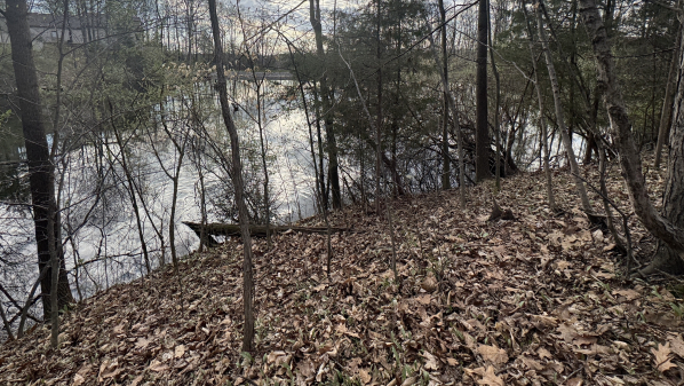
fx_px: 308
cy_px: 115
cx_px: 322
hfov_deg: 95.8
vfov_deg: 61.7
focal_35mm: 17
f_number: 2.2
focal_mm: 2.22
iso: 40
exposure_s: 1/561
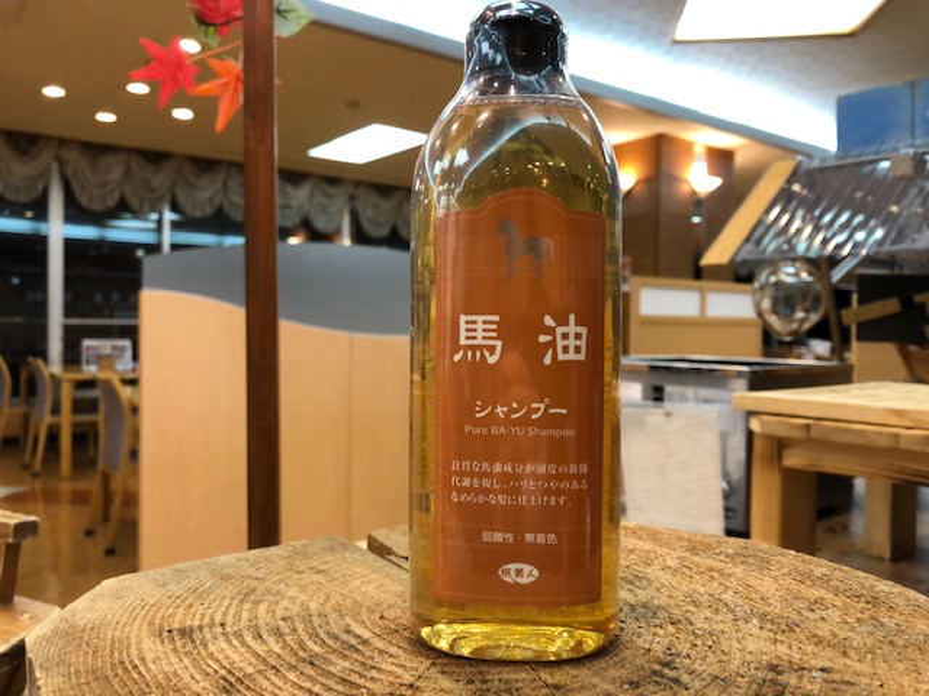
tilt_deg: +0.0
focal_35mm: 28
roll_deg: -1.1
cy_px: 348
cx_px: 464
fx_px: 751
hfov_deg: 63.4
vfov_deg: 49.7
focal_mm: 3.99
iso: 160
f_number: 1.8
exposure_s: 1/60
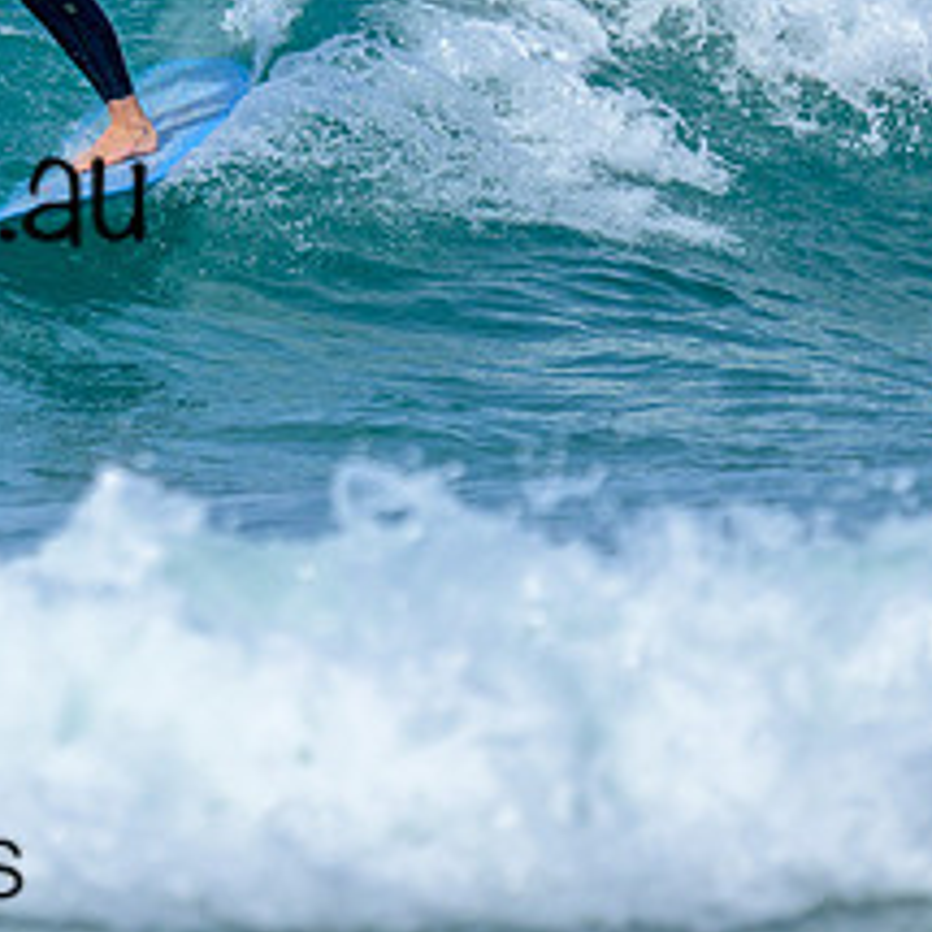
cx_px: -306
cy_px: -41
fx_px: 76670
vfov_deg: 0.7
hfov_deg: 0.7
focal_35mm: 2517
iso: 220
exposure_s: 1/2000
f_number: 6.3
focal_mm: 800
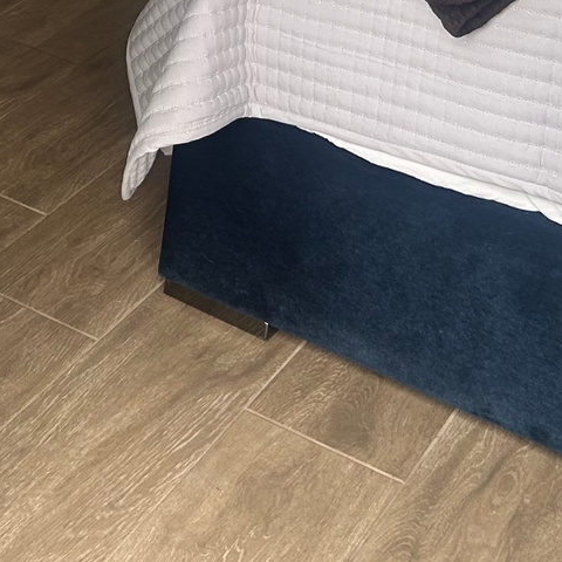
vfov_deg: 16.3
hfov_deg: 17.4
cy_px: -270
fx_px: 1800
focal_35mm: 98
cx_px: 32
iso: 50
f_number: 1.5
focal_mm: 5.7
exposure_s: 1/443
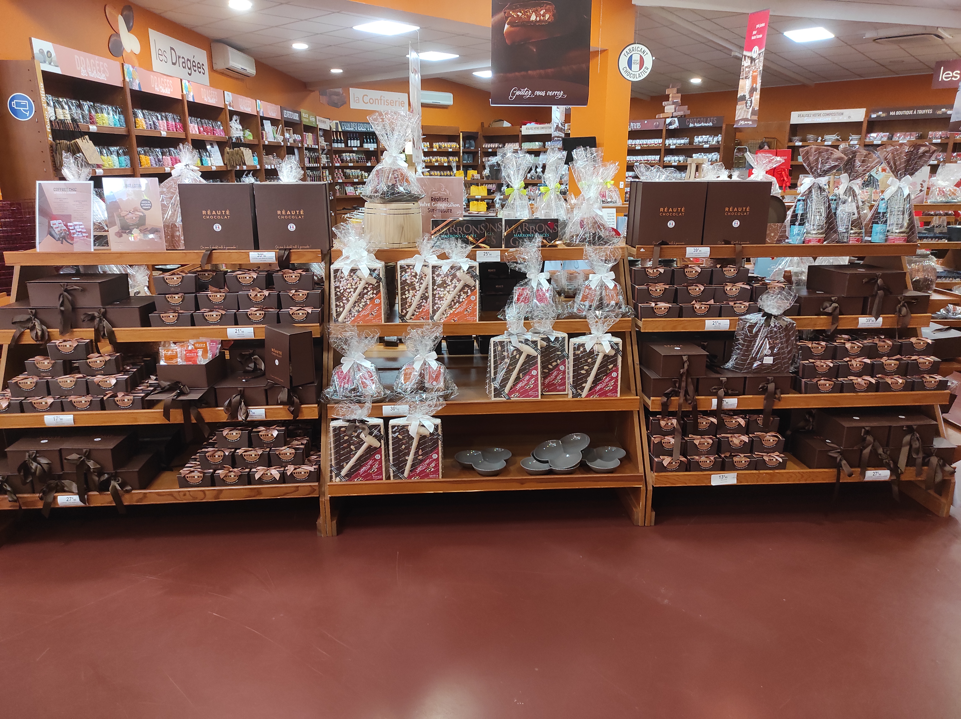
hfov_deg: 69.4
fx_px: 693
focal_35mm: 25
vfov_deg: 54.8
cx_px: 480
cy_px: 360
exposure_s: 1/33
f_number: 1.89
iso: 491
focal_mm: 5.43
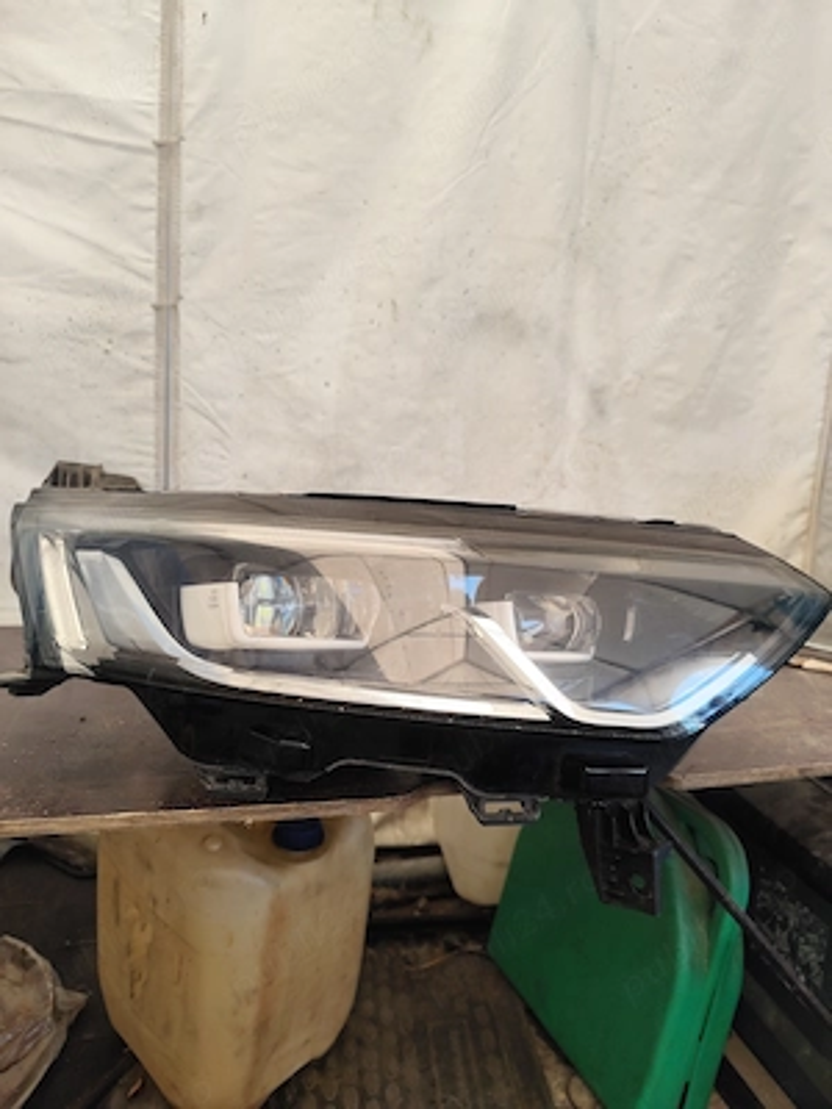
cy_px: 554
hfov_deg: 58.9
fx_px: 737
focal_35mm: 23
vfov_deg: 73.9
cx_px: 416
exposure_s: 1/100
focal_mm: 6.19
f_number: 1.65
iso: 80
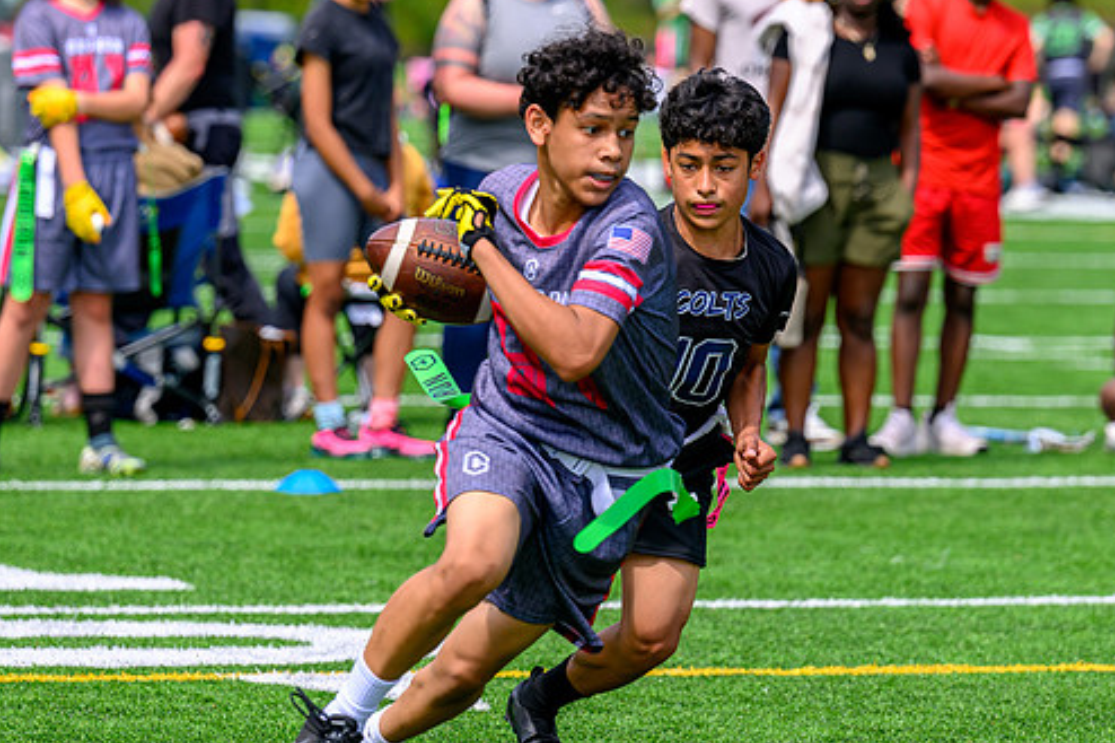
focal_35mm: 284
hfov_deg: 7.3
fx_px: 8793
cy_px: 341
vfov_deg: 4.8
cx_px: 547
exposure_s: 1/1600
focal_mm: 180
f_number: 4
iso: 280
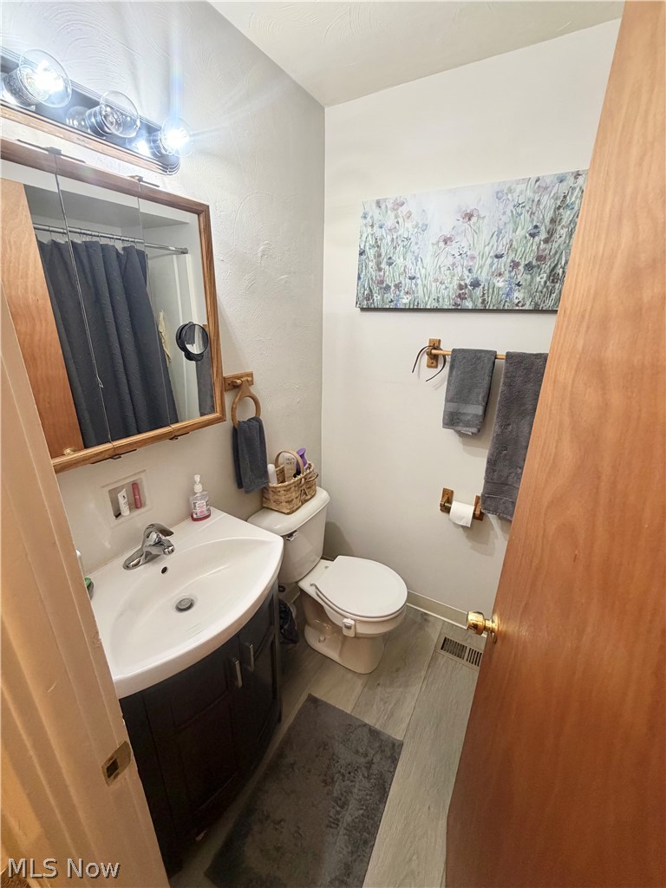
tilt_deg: -19.2
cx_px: 333
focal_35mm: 14
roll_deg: -1.0
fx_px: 359
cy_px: 444
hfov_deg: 85.7
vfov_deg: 102.1
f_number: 2.2
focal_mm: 2.22
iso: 250
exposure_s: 1/60
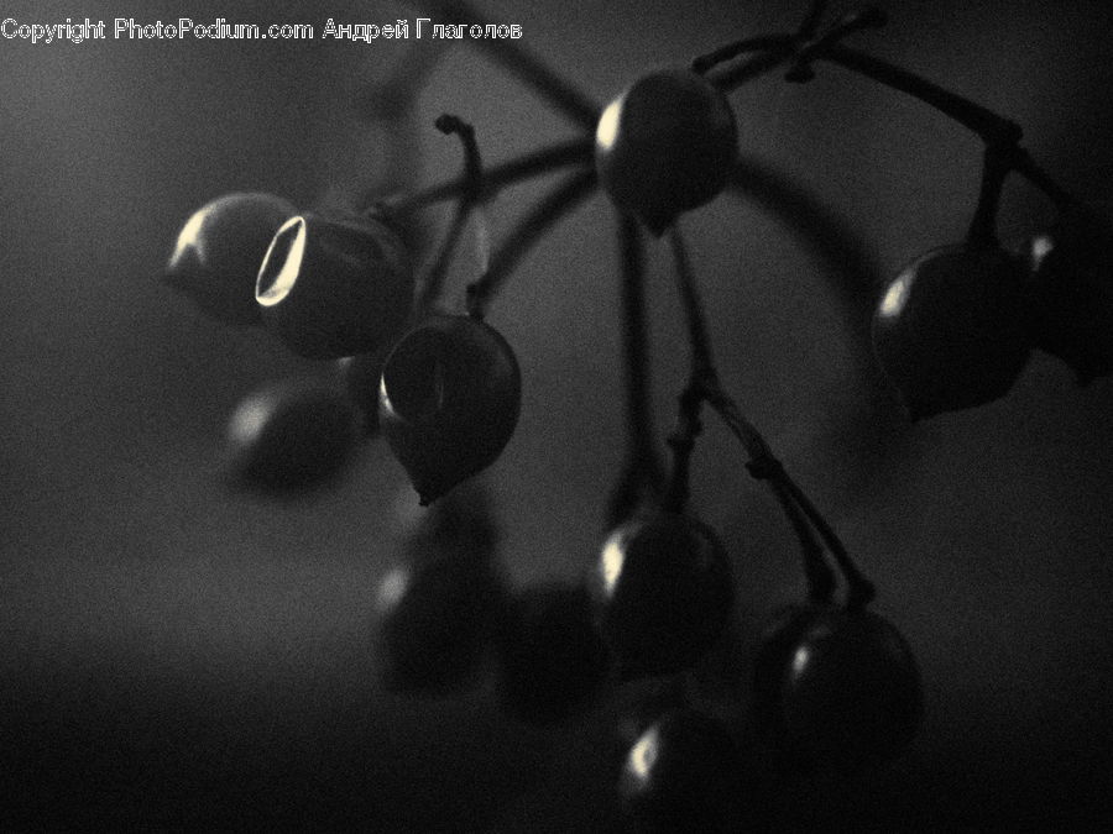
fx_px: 1286
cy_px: 417
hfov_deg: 46.8
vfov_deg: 36.0
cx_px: 556
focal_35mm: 40
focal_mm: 20
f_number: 4
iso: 1000
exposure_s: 1/50
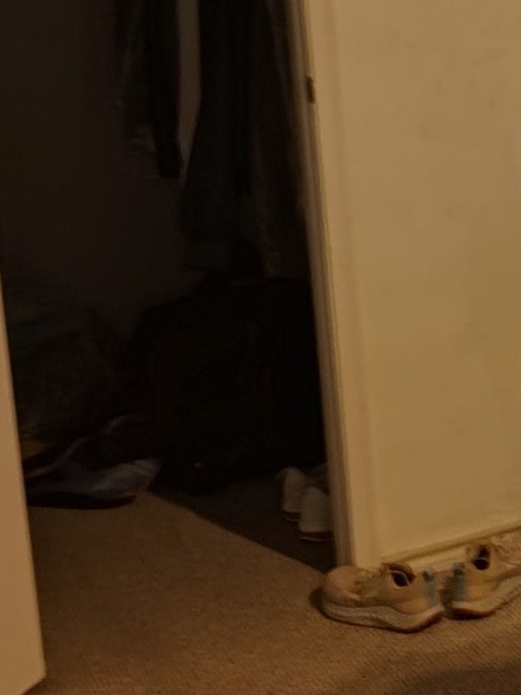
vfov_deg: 21.0
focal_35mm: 91
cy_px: 31
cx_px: 918
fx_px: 1828
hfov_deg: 14.4
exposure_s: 1/15.2
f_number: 1.8
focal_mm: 5.56
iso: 981
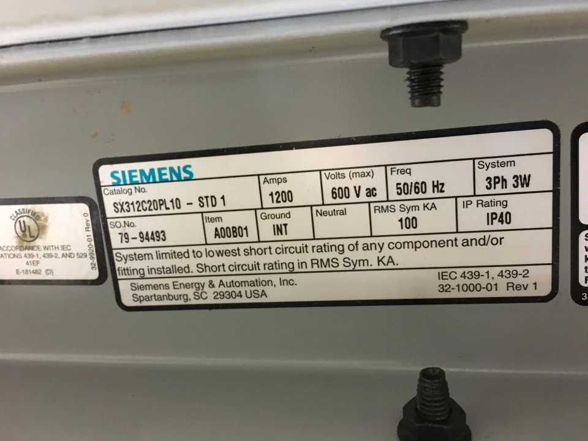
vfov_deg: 48.2
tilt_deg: +72.9
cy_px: 220
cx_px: 294
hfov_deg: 61.7
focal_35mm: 29
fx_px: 493
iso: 200
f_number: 2.2
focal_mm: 4.15
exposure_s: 1/20
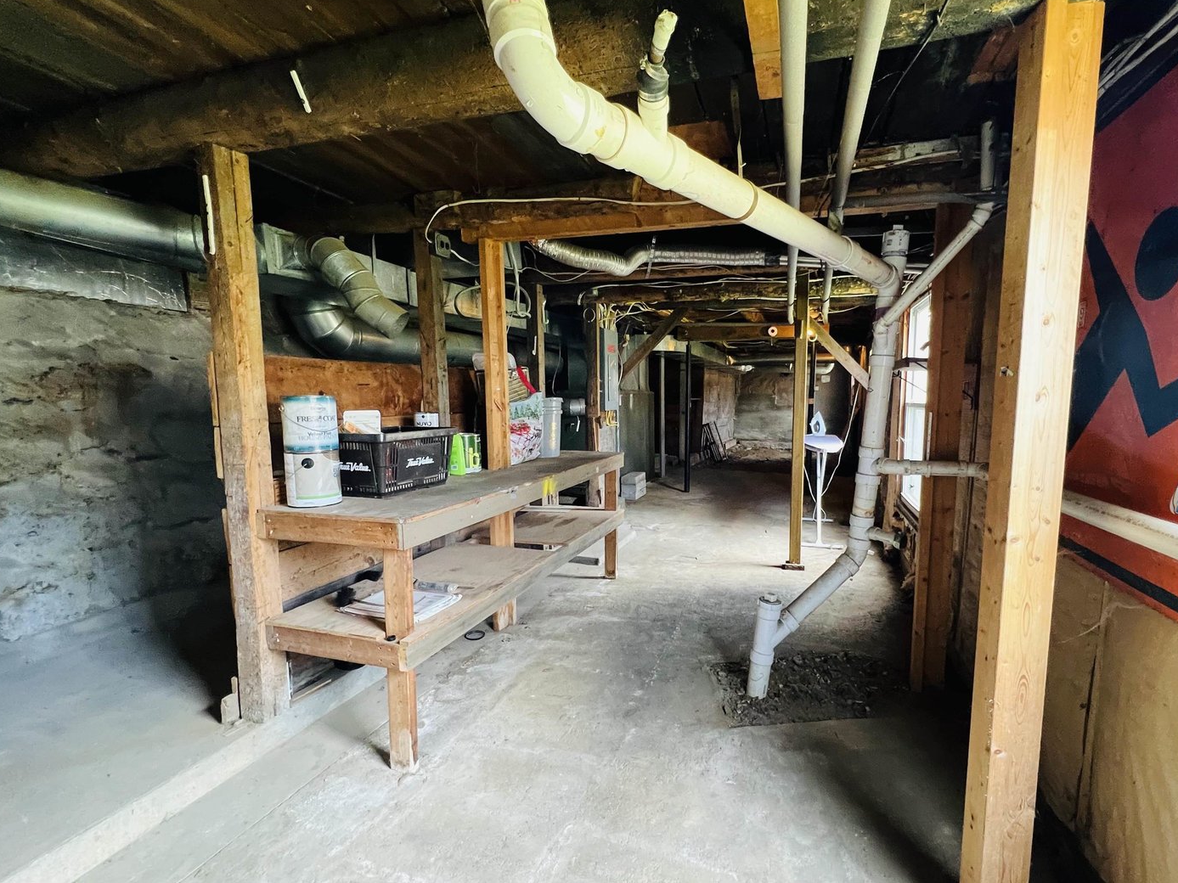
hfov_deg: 97.8
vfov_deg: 81.7
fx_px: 510
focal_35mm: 15
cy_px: 457
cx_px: 655
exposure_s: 1/60
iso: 400
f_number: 1.8
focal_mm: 1.57
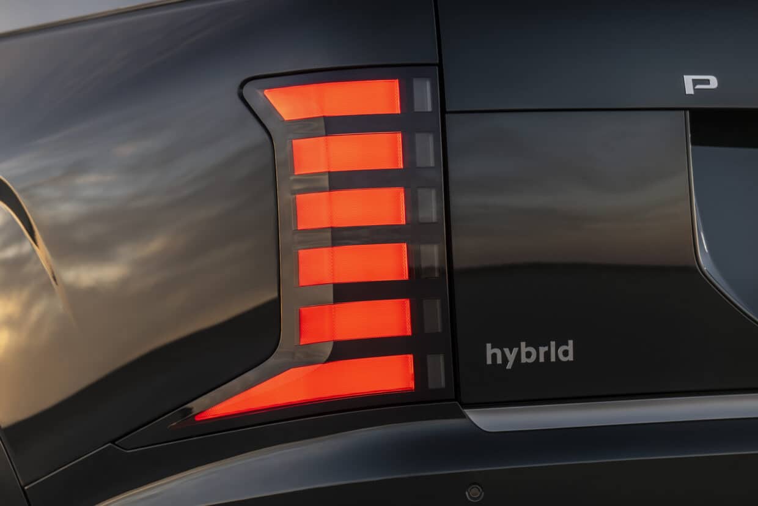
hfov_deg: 12.8
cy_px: 253
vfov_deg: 8.6
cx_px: 379
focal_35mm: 160
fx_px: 3369
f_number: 5
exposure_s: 1/15
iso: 64
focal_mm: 160
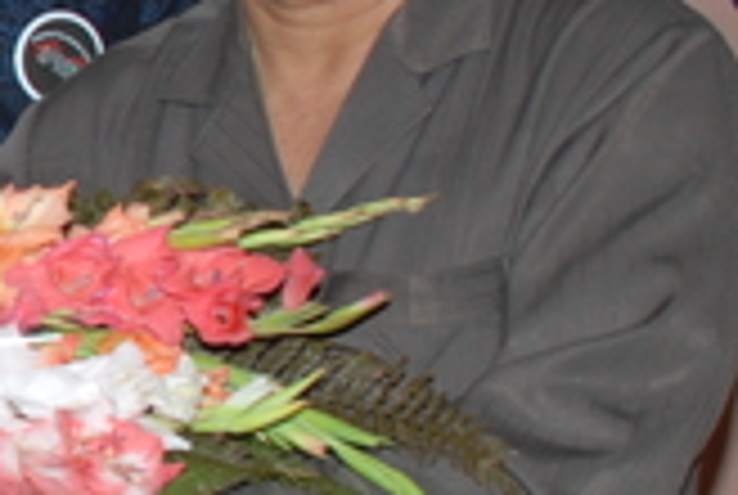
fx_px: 4650
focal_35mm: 226
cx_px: -796
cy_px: 225
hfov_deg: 8.5
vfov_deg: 6.1
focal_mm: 31
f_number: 9
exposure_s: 1/125
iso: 200
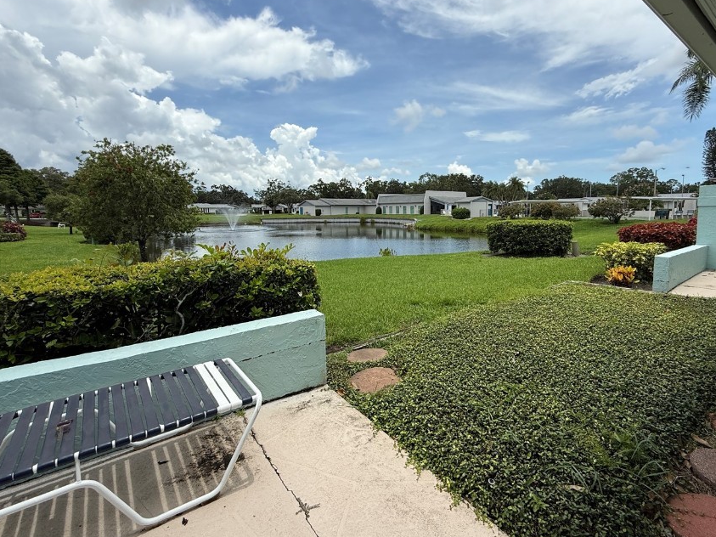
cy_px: 246
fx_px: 352
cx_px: 392
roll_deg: -0.3
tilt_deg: -6.1
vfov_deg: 74.6
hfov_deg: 90.8
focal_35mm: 17
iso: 50
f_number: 2.2
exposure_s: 1/2237
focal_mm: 2.22
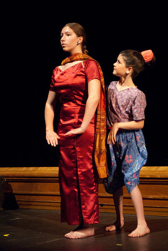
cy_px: 126
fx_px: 712
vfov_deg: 20.0
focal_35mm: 102
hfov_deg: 13.5
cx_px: 84
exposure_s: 1/160
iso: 1600
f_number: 2.8
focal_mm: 68
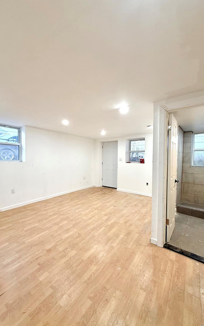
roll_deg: -1.0
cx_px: 102
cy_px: 163
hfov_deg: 74.8
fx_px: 133
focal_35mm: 15
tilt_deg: -1.2
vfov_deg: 101.5
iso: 160
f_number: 2.2
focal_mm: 2.22
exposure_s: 1/120
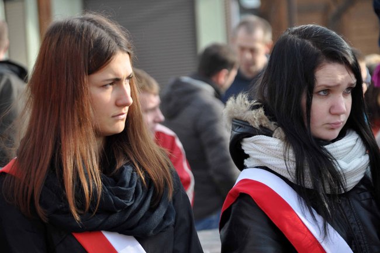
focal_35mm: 232
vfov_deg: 5.9
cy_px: 126
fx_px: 2452
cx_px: 190
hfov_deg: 8.9
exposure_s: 1/400
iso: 400
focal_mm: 155
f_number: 6
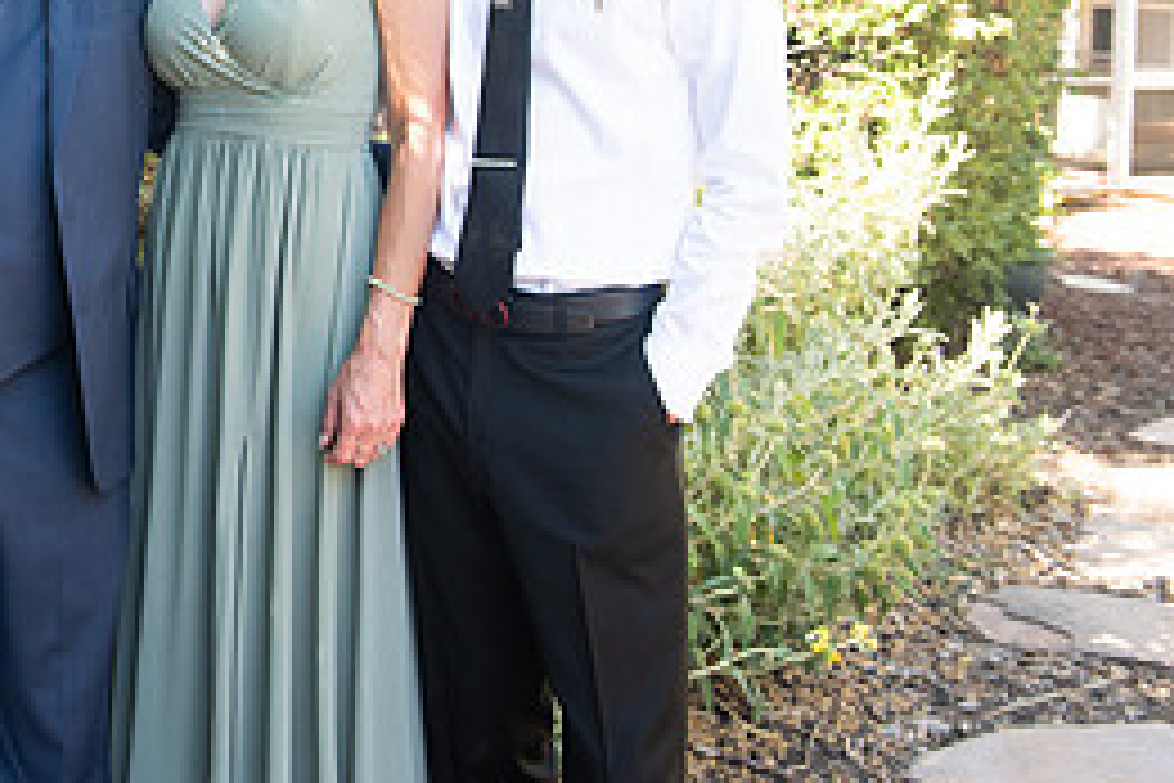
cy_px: 47
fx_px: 2315
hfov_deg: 26.7
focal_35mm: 71
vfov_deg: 18.8
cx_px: -36
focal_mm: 32
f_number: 4.5
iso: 640
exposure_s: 1/250
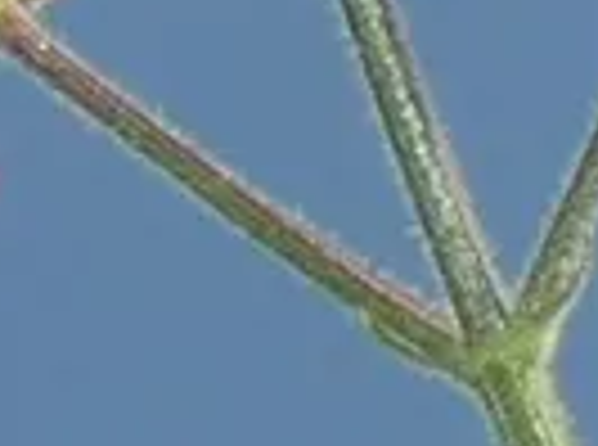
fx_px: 4411
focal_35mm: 256
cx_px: 18
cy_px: -482
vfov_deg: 5.6
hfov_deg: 7.7
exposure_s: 1/320
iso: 80
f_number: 3.9
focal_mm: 9.5
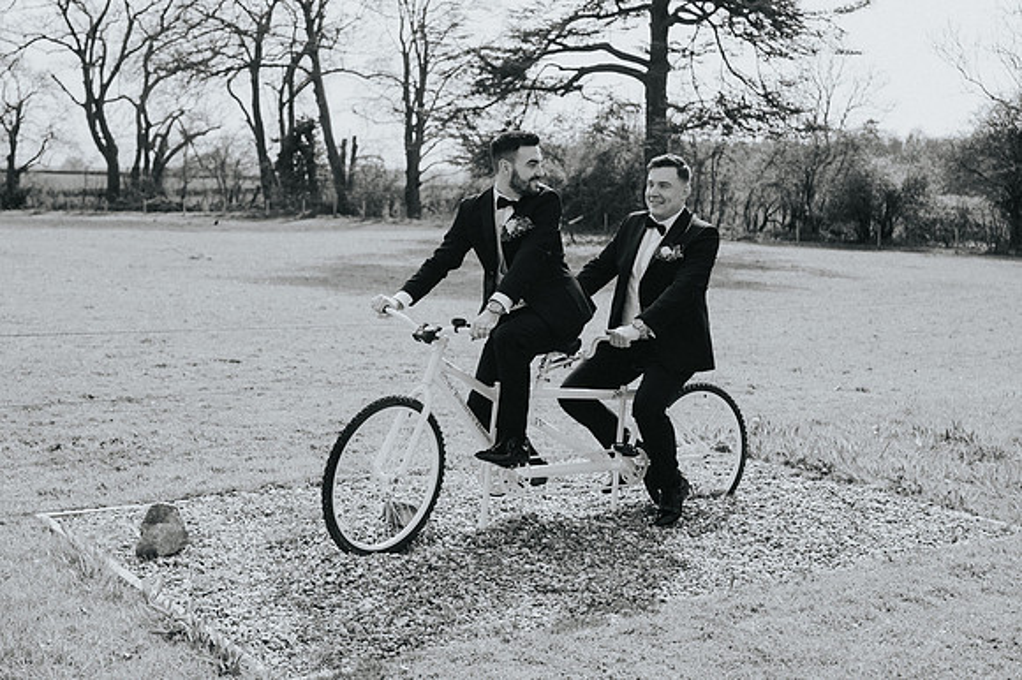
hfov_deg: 41.5
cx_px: 504
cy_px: 254
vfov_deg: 28.2
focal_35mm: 48
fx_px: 1350
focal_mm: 35
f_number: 2.8
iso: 80
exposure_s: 1/1000
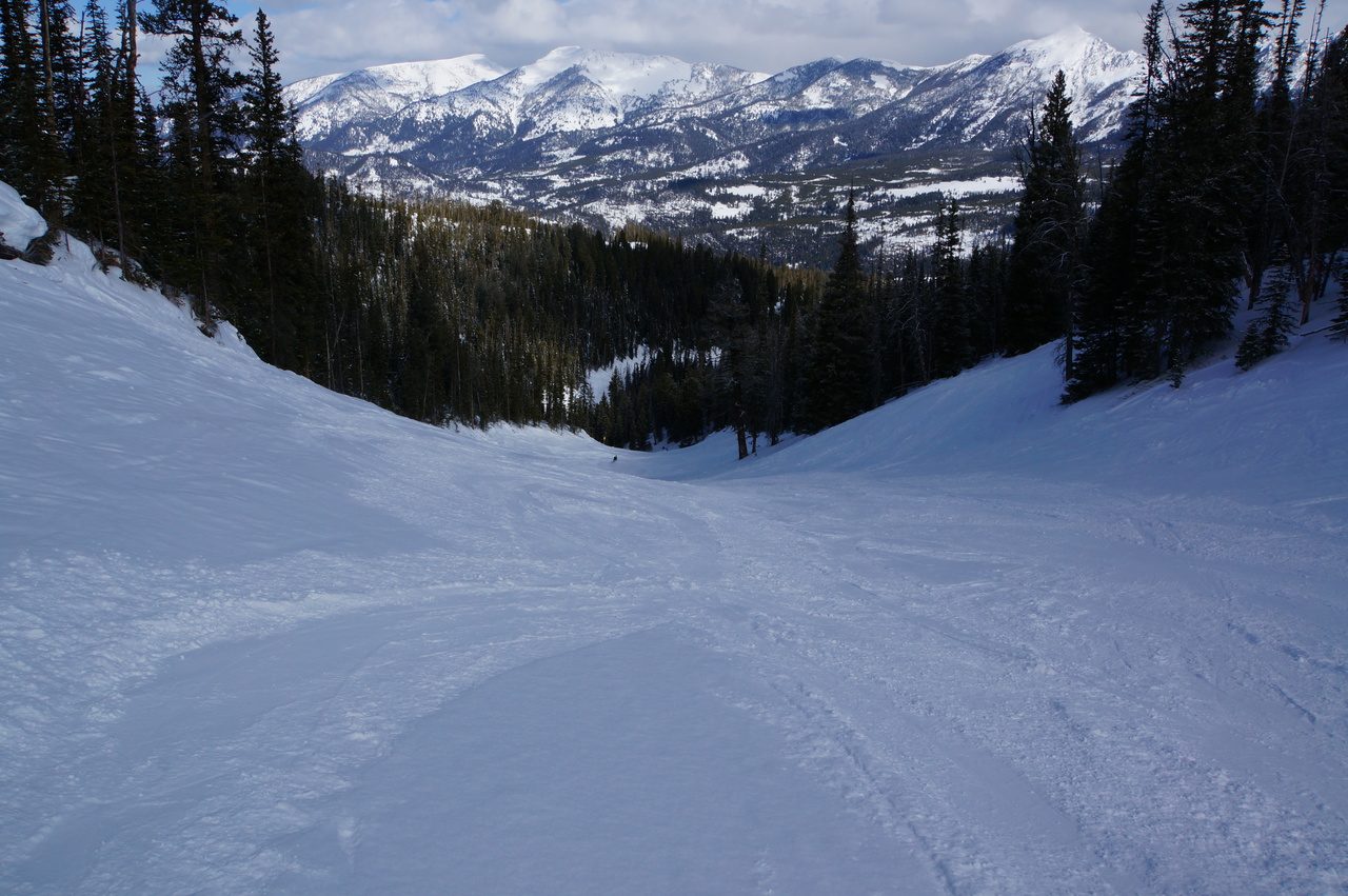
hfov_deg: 67.4
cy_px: 448
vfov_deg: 47.8
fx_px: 1010
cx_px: 674
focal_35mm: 27
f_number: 16
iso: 200
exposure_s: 1/250
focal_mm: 18
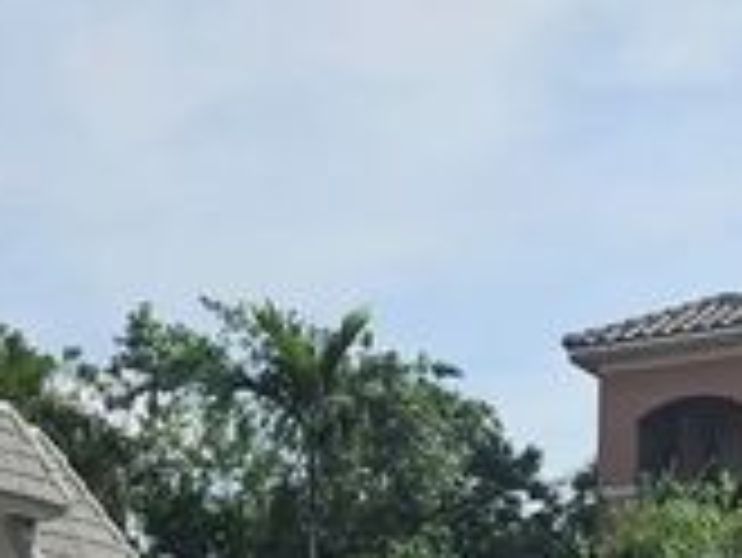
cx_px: 256
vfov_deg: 14.6
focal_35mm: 89
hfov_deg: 21.9
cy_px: 1004
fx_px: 1909
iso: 25
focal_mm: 5.4
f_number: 1.8
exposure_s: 1/3354
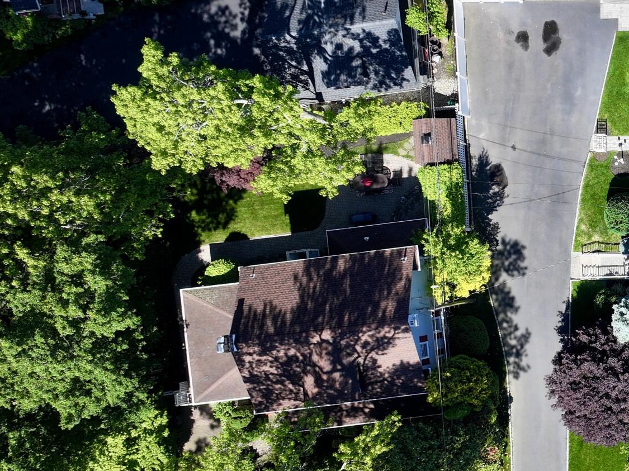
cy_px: 252
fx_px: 1163
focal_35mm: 64
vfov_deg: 22.9
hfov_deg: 26.5
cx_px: 779
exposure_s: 1/30
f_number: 2.8
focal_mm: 12.29
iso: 110
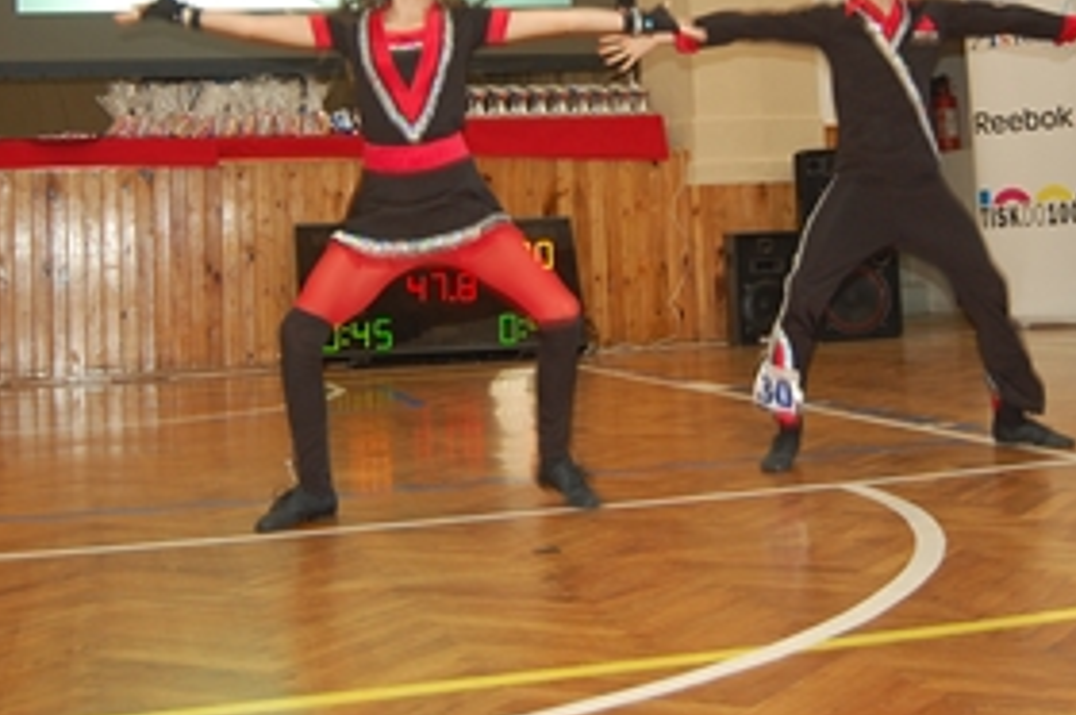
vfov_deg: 22.4
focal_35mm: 59
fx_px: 1761
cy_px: 85
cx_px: 592
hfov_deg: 33.9
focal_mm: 22
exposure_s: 1/60
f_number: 3.8
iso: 400
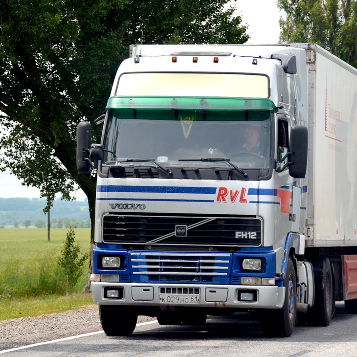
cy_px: 178
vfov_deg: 8.7
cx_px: 201
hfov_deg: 8.7
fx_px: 2353
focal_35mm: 202
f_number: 6.3
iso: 400
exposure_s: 1/1600
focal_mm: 105
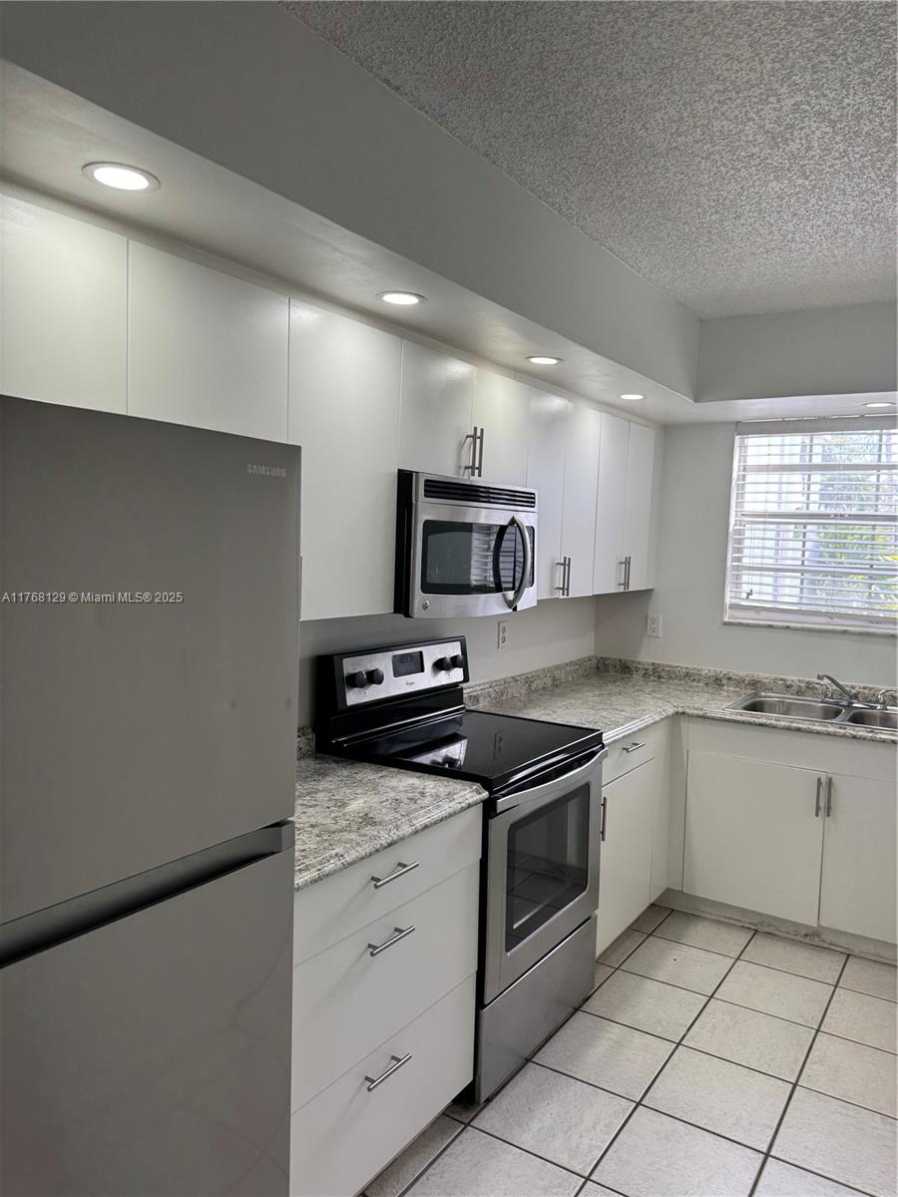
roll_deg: +0.3
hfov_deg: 56.8
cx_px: 449
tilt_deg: -2.6
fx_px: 830
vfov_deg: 71.6
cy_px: 598
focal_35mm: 24
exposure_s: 1/120
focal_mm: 6.76
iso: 50
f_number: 1.78
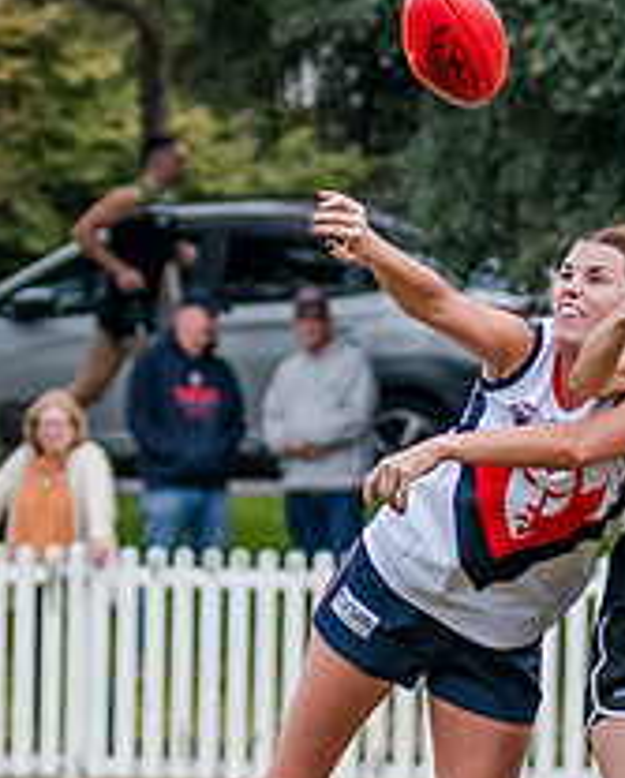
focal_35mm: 939
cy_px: 524
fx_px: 21664
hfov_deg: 1.7
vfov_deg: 2.1
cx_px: 551
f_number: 5
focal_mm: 170
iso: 800
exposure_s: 1/1600
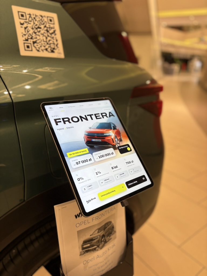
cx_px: 104
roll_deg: -2.7
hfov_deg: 53.1
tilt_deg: -19.3
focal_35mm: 26
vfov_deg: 67.3
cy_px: 138
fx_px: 207
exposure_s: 1/50
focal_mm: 5.96
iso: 64
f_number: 1.6
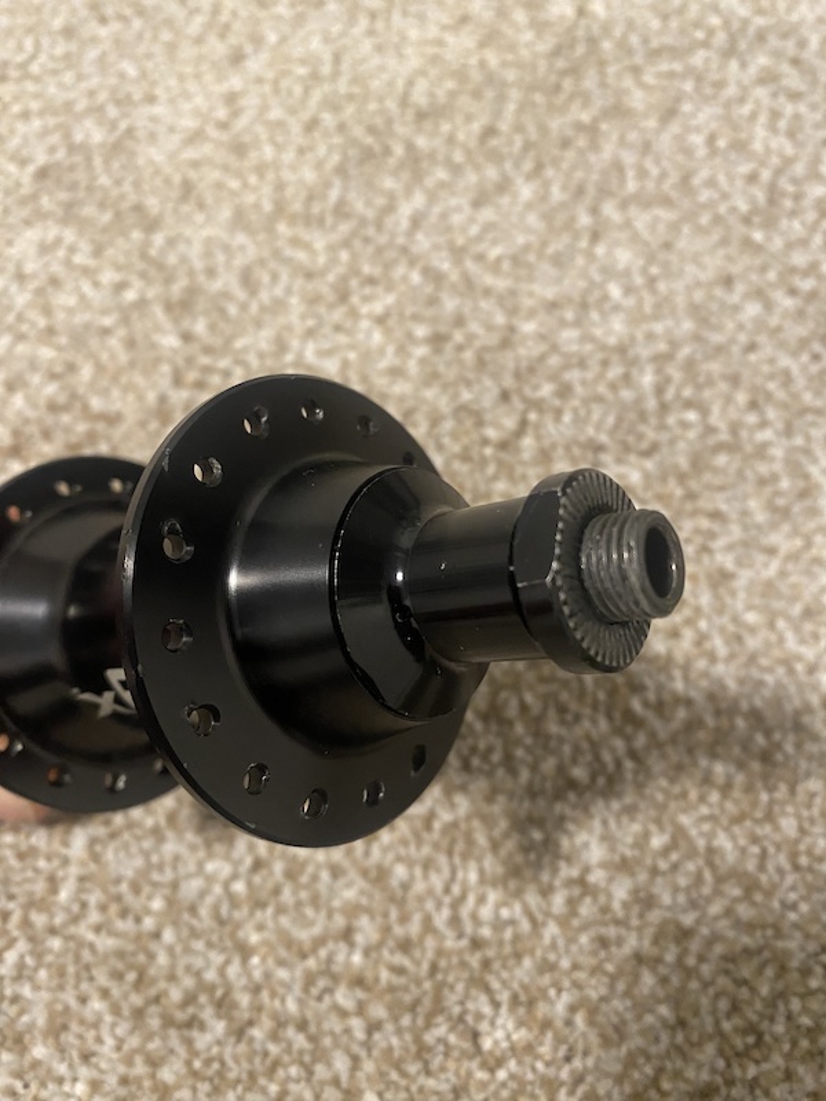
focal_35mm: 25
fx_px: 795
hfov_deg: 54.9
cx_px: 413
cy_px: 550
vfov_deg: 69.4
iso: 500
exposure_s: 1/40
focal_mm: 4.25
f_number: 1.8
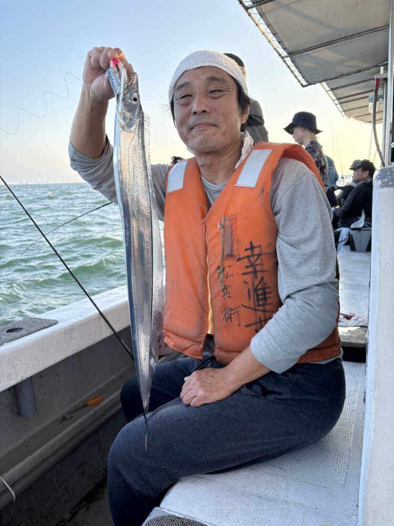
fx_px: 395
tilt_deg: -9.0
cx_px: 197
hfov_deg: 53.1
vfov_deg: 67.3
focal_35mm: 26
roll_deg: +1.2
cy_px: 263
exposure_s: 1/673
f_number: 1.6
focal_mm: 5.96
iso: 64
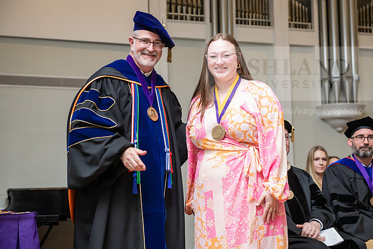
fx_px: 684
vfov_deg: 20.6
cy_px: 124
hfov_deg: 30.5
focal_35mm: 66
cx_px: 186
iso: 1600
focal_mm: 66
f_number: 4.5
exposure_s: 1/200
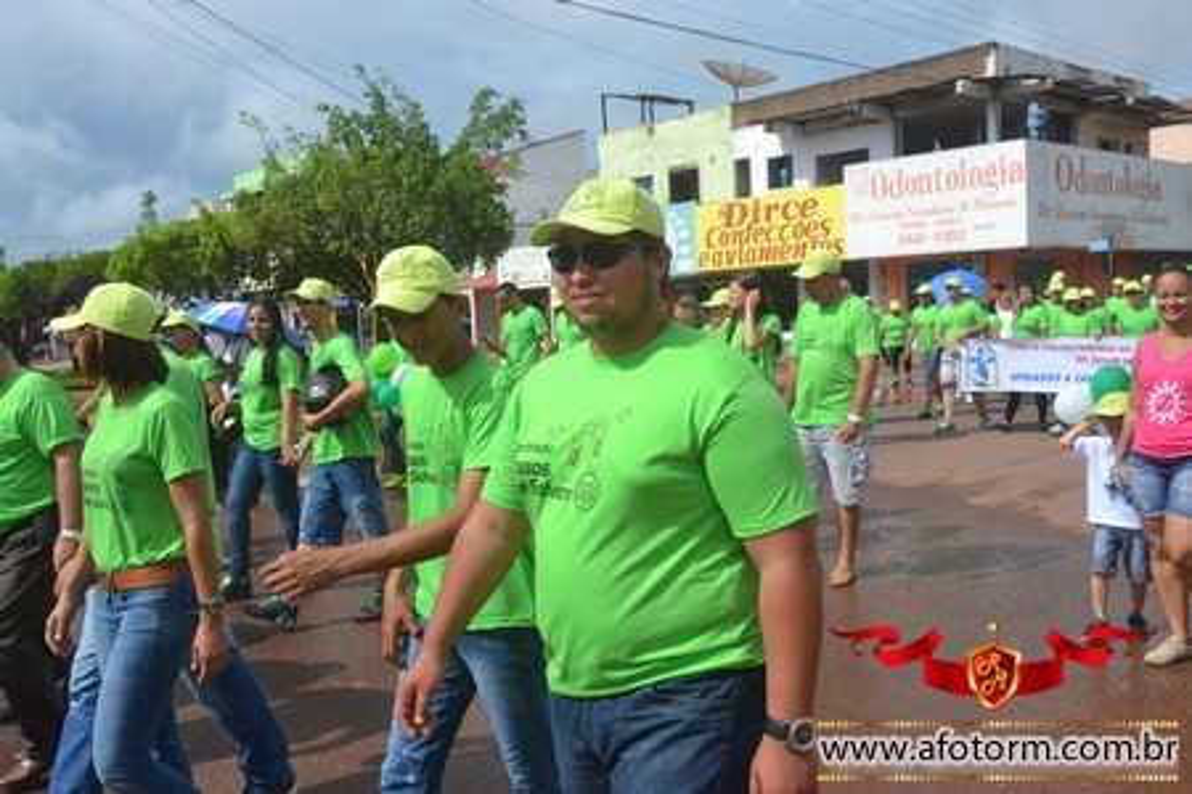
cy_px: 397
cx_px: 596
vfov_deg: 40.0
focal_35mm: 33
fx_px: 1093
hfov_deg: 57.2
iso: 100
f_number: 9
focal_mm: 22
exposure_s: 1/320
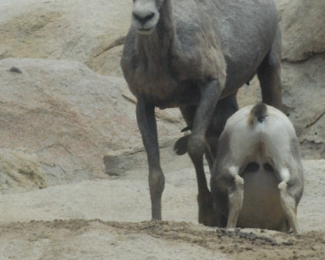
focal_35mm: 399
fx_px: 3840
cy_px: 89
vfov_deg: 3.9
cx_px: 247
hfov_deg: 4.8
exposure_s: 1/90
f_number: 32
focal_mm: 130
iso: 1600
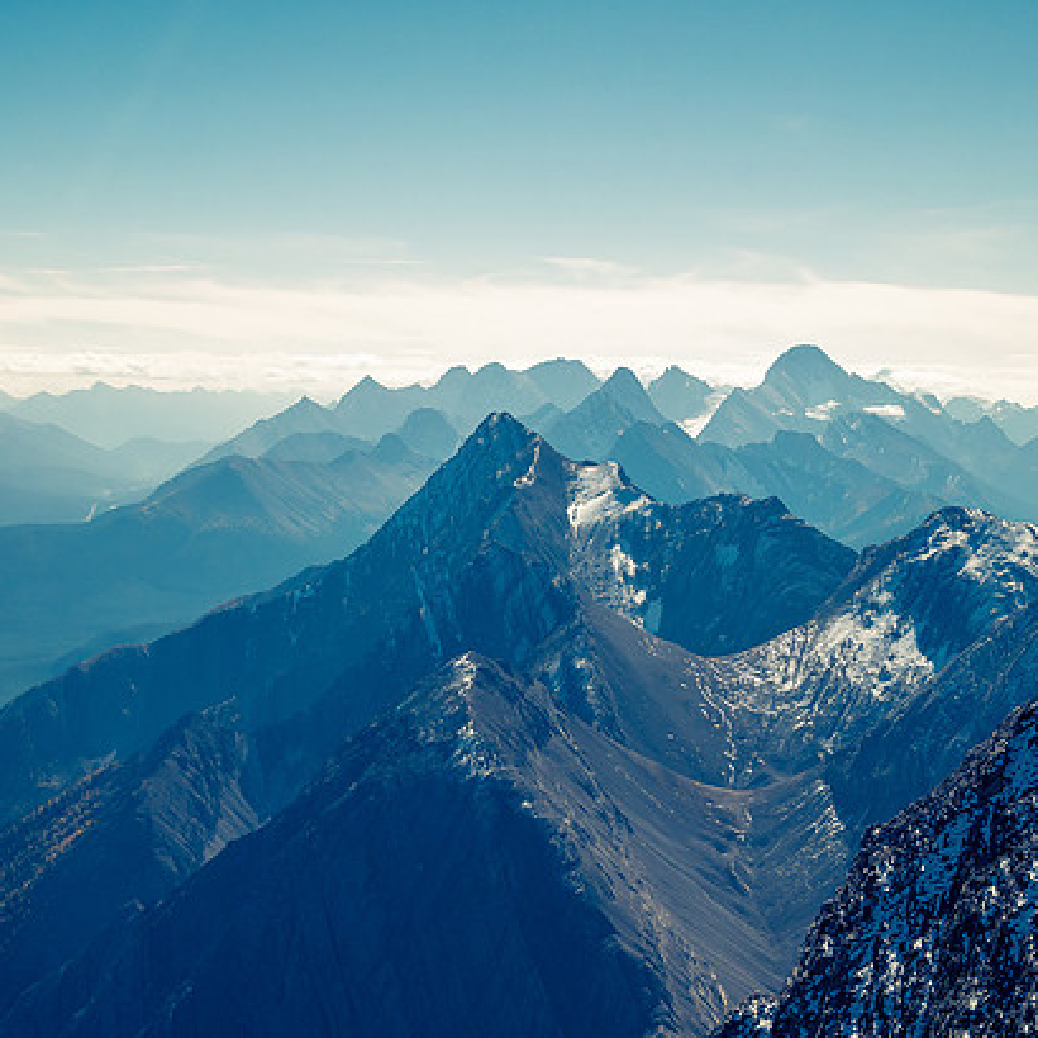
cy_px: 541
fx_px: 2714
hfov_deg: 21.7
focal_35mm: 80
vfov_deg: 21.7
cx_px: 509
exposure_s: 1/1250
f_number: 8
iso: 200
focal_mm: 32
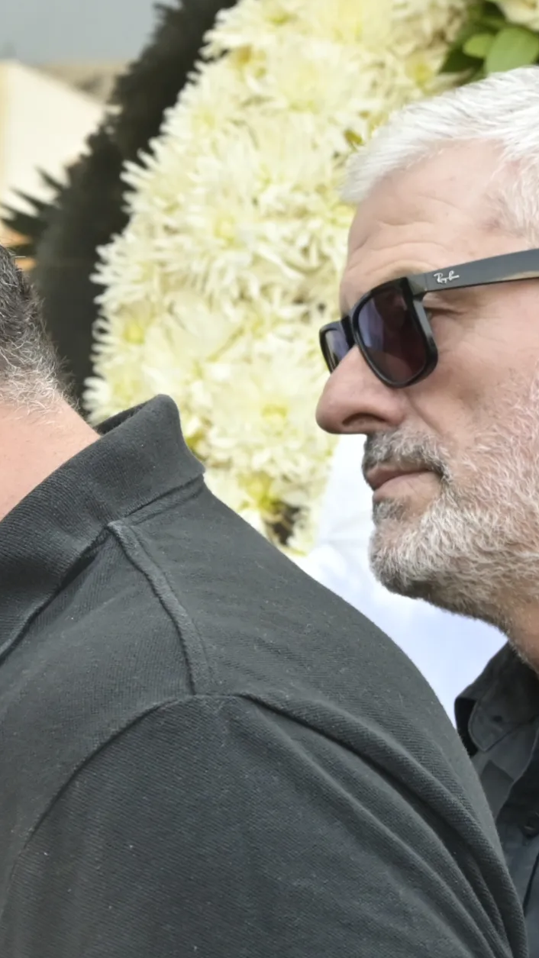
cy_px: 554
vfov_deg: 13.8
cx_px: -379
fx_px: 3963
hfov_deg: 7.6
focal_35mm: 156
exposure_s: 1/500
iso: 1600
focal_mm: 49
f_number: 8
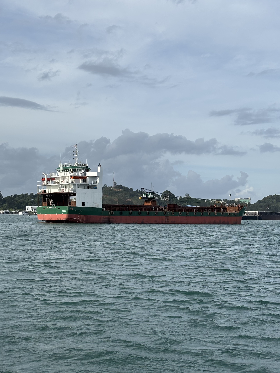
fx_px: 561
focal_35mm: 52
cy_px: 186
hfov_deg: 28.0
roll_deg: +0.2
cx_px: 140
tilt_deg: +2.8
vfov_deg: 36.8
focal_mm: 5.96
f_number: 1.6
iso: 40
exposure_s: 1/2398
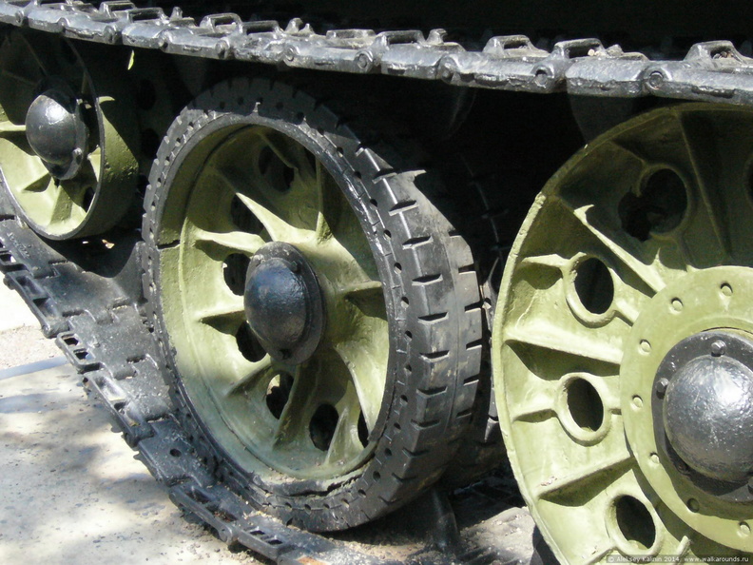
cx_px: 376
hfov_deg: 32.2
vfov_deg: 24.4
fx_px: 1305
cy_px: 282
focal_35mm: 60
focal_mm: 10
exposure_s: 1/800
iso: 400
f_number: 3.7
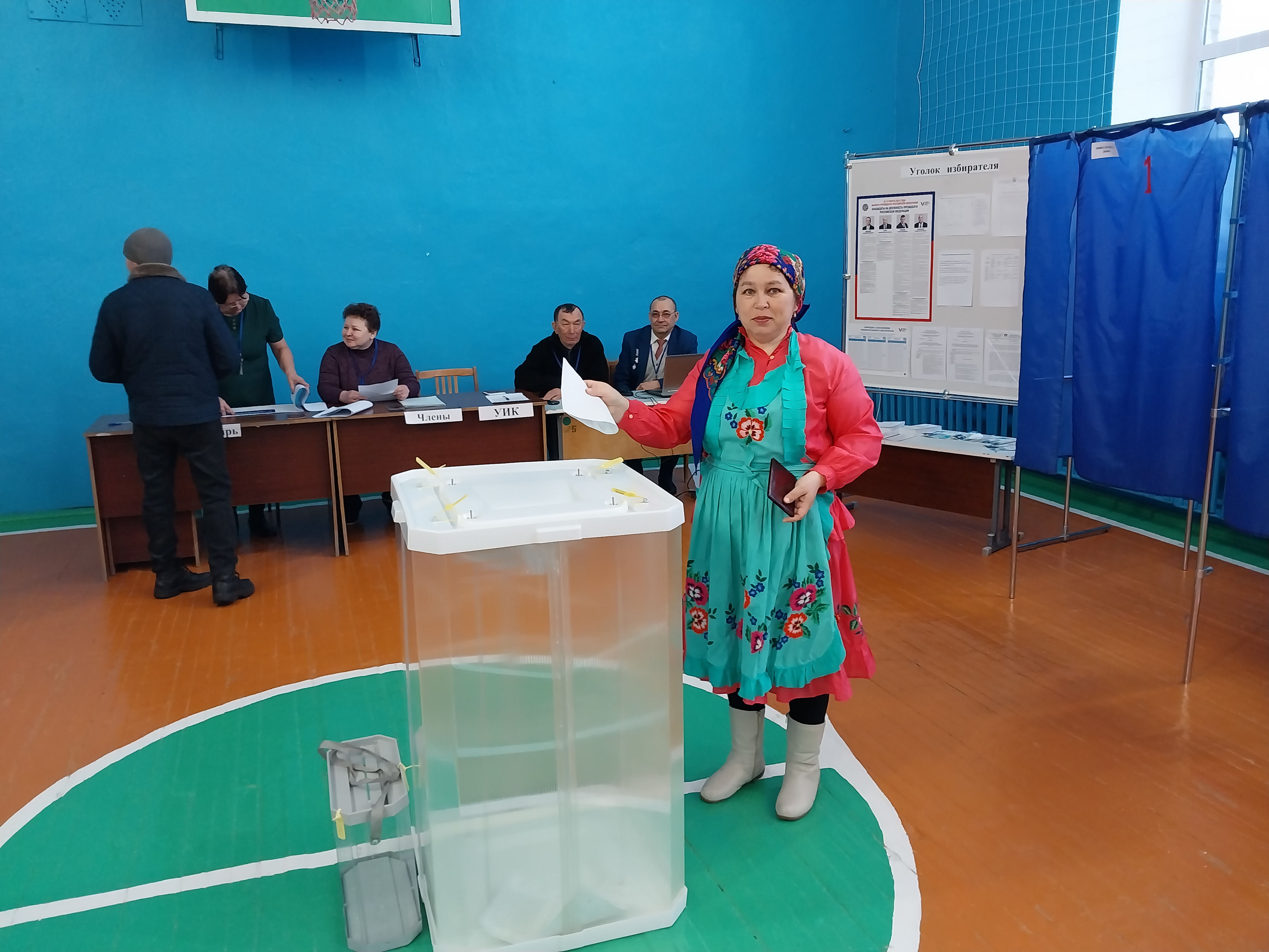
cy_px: 476
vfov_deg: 53.1
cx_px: 634
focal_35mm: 26
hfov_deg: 67.3
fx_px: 953
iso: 160
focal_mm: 4
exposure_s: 1/50
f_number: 1.8
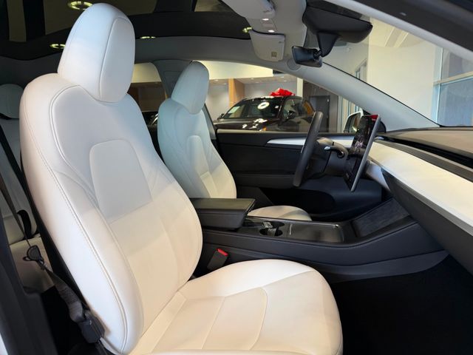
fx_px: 328
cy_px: 178
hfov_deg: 71.6
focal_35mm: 24
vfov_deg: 56.8
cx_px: 236
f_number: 1.78
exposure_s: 1/111
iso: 100
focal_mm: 6.76
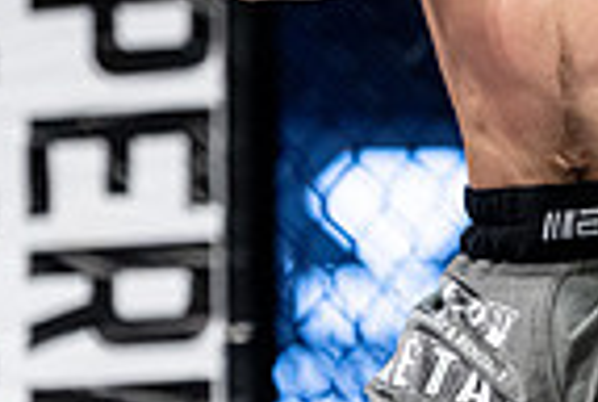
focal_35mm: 433
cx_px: 949
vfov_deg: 3.2
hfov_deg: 4.7
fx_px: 7208
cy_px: -10
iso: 2500
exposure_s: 1/1000
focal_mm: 107
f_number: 2.8
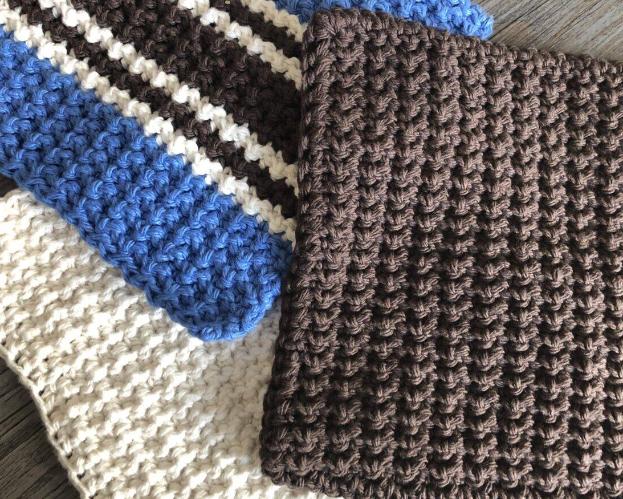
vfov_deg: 48.5
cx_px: 331
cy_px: 254
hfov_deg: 58.7
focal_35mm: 30
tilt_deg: -80.3
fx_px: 553
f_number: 1.8
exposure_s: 1/17
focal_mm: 3.99
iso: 40
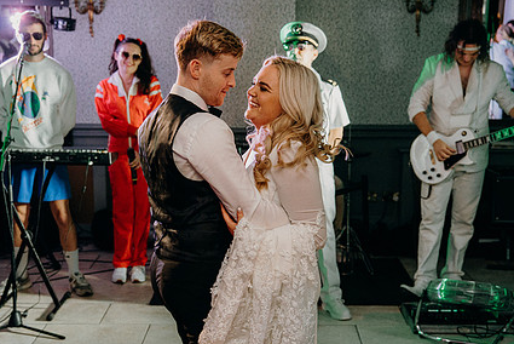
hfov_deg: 33.4
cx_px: 255
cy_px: 203
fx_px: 857
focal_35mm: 60
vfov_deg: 22.6
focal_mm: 44
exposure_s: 1/160
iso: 2500
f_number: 3.5
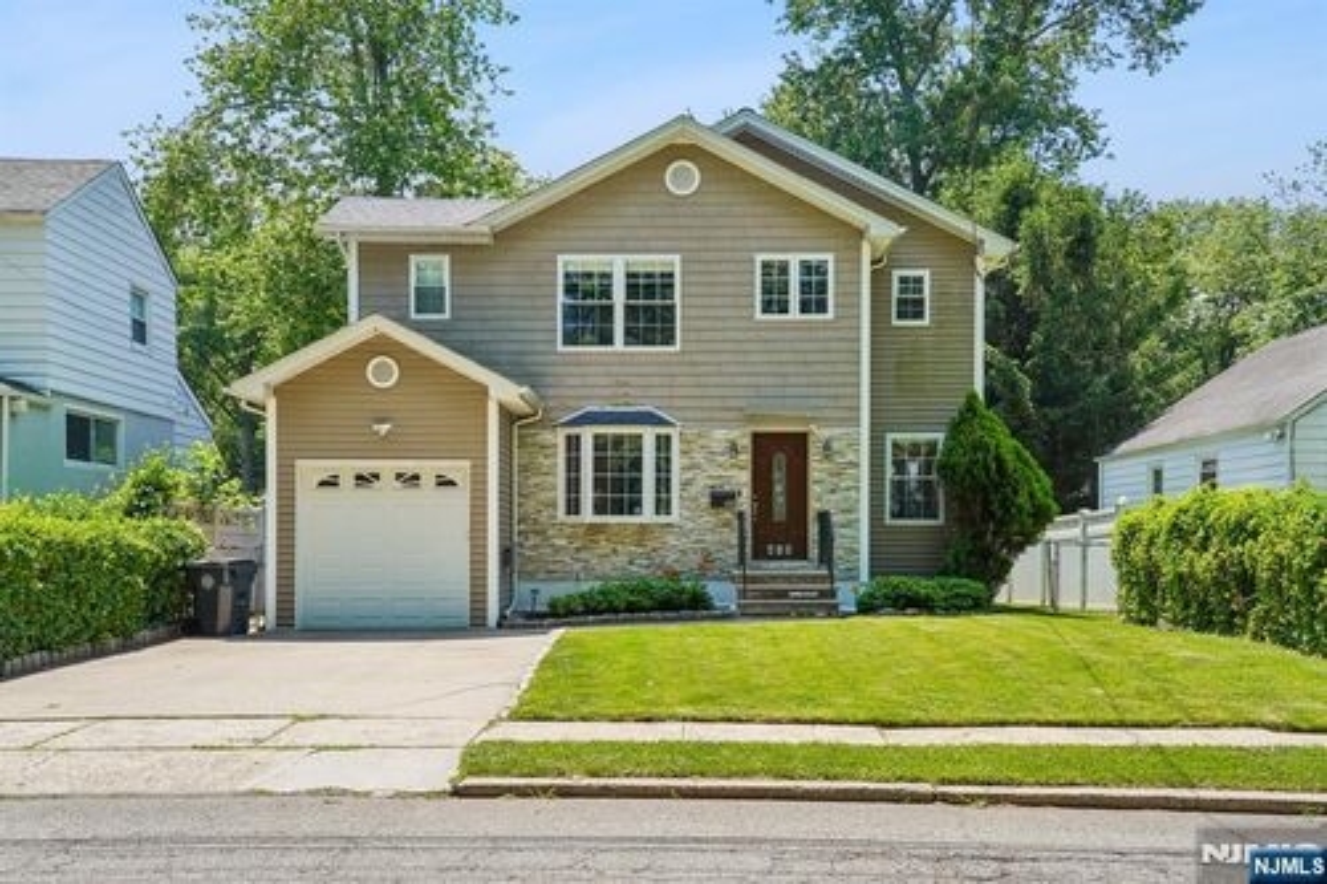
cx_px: 664
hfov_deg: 55.8
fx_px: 1253
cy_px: 442
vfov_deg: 38.9
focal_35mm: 34
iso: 100
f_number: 10
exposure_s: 1/80
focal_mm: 34
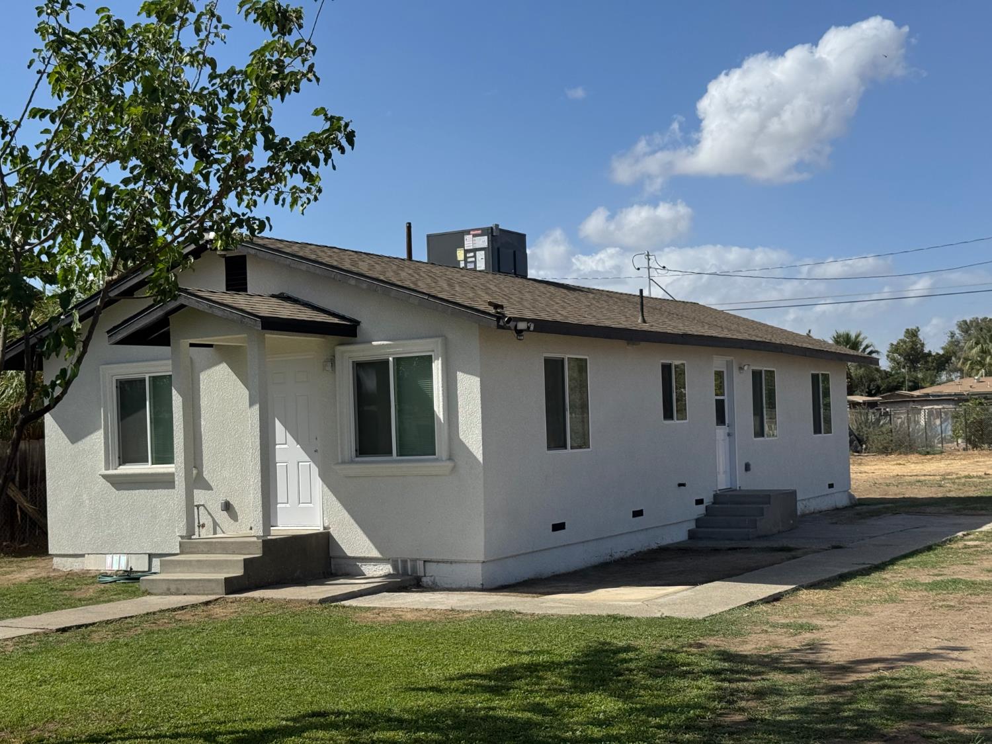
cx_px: 496
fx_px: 1376
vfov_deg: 30.3
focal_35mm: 48
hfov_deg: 39.7
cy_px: 372
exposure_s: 1/6410
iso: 64
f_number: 1.78
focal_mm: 6.76
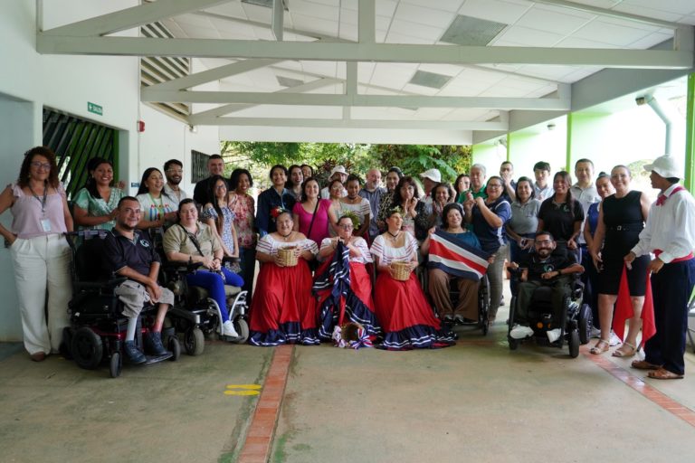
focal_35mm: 30
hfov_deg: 61.9
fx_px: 579
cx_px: 348
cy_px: 232
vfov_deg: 43.6
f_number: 4
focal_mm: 20
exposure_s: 1/160
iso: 500
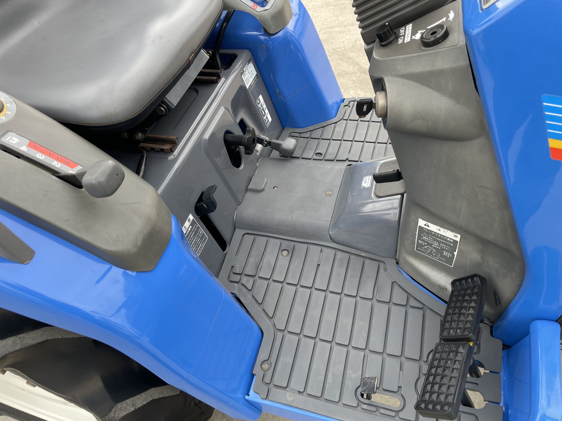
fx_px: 422
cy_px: 210
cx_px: 281
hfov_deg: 67.3
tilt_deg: -48.4
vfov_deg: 53.1
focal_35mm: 26
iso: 32
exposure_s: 1/190
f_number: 1.6
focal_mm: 4.2
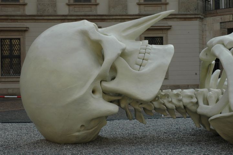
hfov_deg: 33.4
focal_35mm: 60
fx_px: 388
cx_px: 116
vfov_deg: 22.6
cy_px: 78
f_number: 10
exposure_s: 1/100
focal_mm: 40
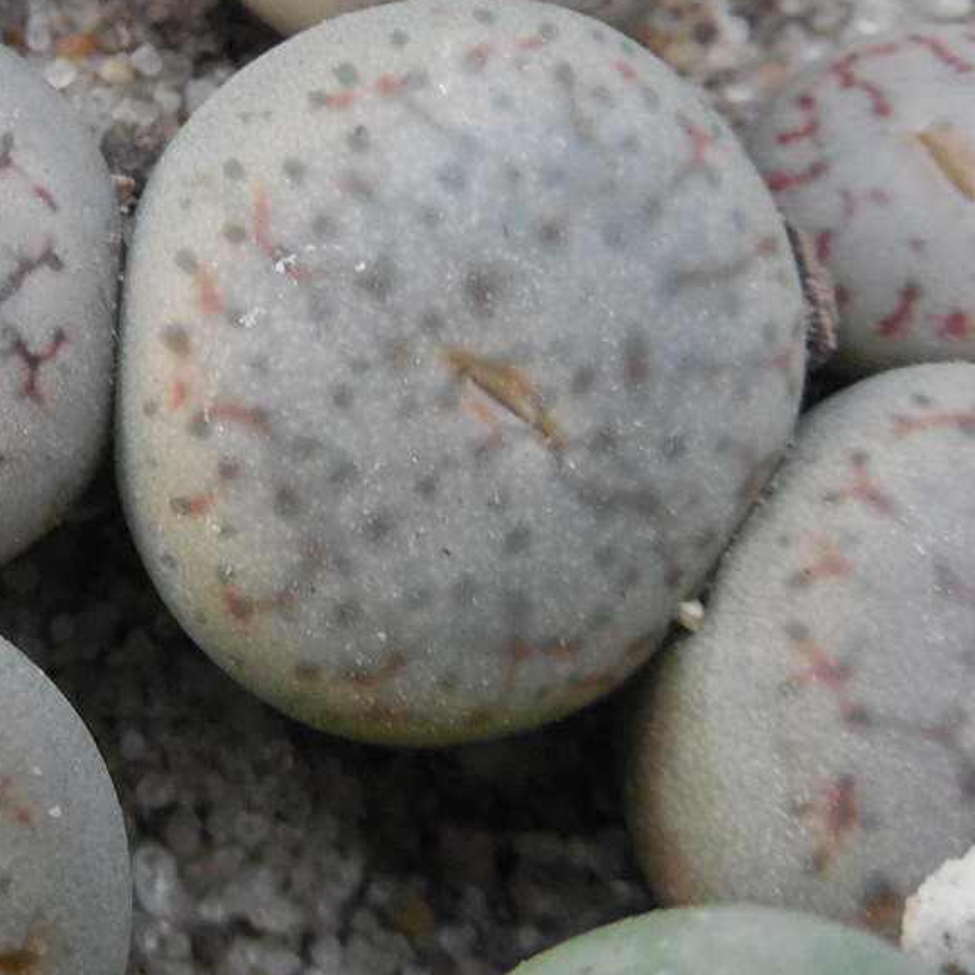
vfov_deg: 22.2
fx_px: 2422
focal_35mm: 76
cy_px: 84
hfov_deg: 21.7
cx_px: -52
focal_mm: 5.6
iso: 400
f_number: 3.6
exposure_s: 1/25
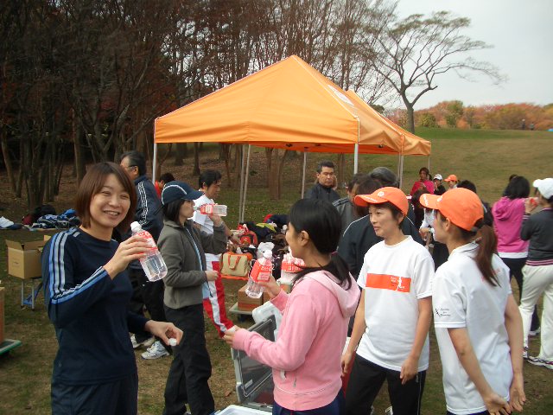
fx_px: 559
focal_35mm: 35
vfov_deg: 40.7
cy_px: 208
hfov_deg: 52.6
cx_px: 276
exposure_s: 1/640
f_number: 2.6
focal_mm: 5.8
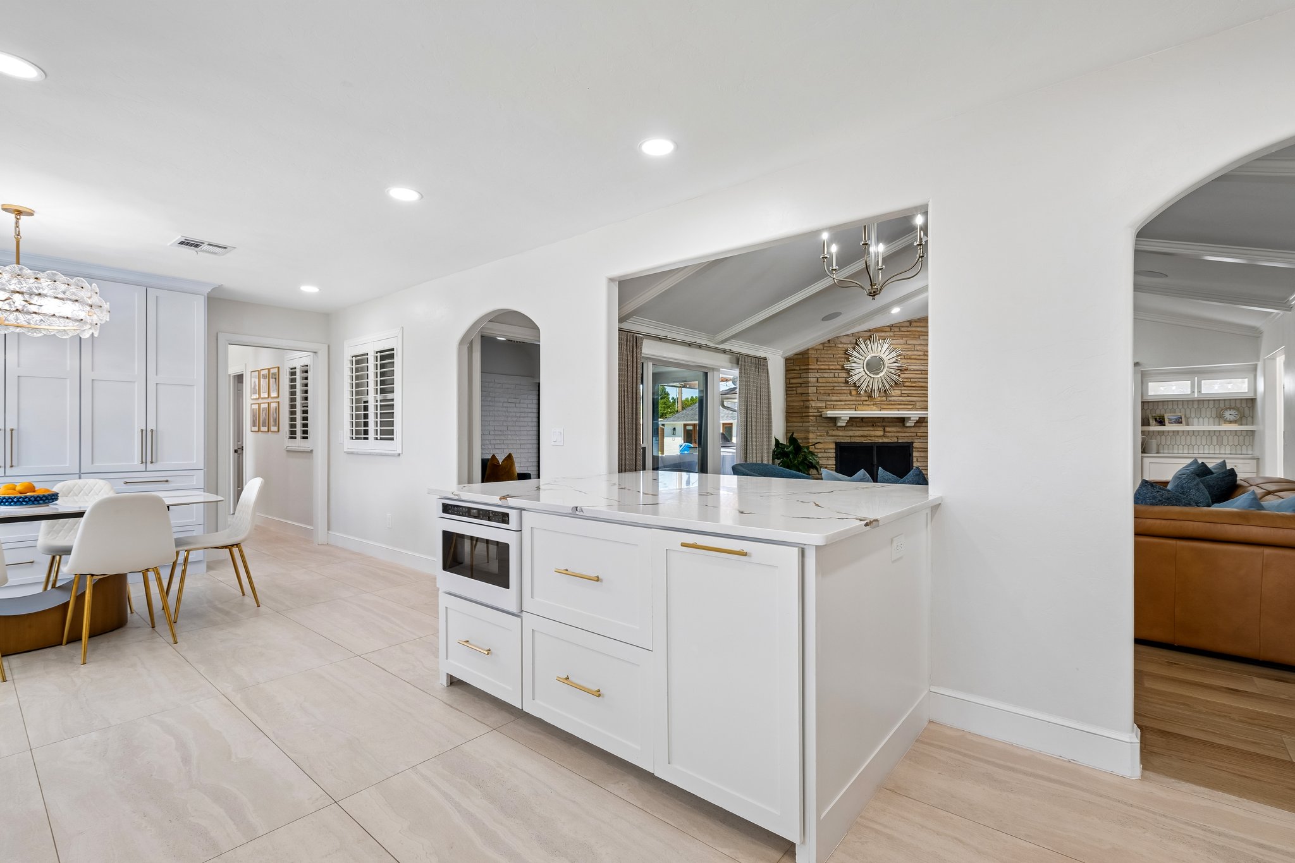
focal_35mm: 16
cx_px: 648
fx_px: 575
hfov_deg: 96.7
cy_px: 432
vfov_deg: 73.7
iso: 200
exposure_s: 1/30
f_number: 8
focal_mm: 16
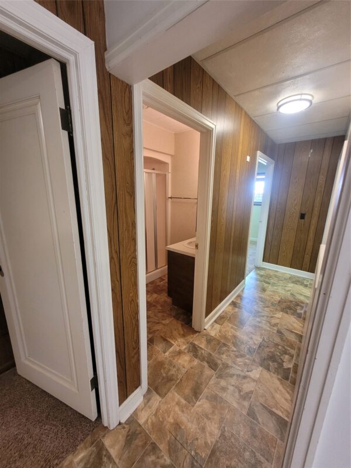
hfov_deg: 89.9
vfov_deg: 106.2
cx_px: 176
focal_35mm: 13
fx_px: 176
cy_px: 234
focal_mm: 1.74
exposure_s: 1/40
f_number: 2.2
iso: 320
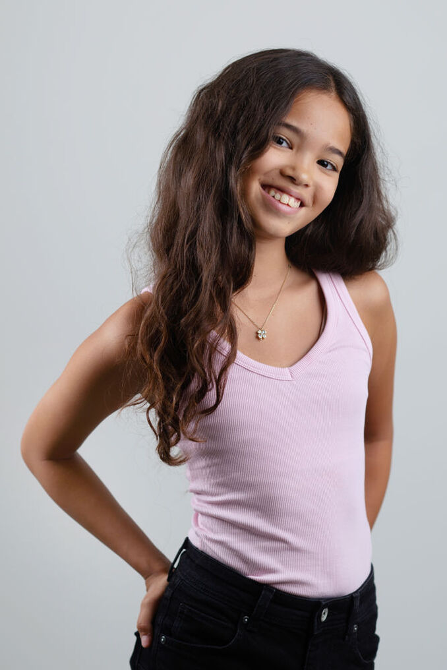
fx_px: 1582
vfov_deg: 23.9
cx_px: 224
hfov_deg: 16.1
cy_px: 335
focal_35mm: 85
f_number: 3.2
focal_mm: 85
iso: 100
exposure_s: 1/200
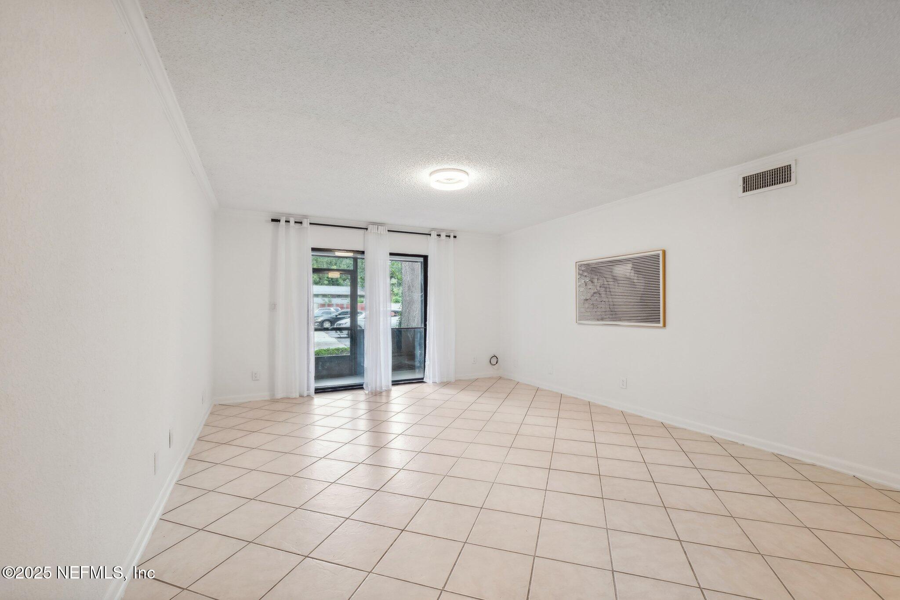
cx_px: 450
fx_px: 350
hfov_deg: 104.3
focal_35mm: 14
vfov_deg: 81.2
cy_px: 300
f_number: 8
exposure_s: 1/10
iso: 400
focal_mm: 14
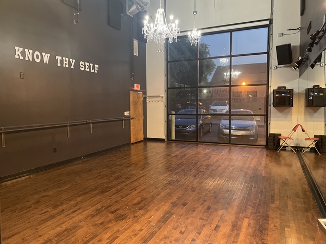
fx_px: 245
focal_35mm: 26
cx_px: 163
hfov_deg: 67.3
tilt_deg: -3.6
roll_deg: +0.5
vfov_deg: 53.1
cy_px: 122
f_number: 1.6
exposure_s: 1/30
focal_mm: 4.2
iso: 500
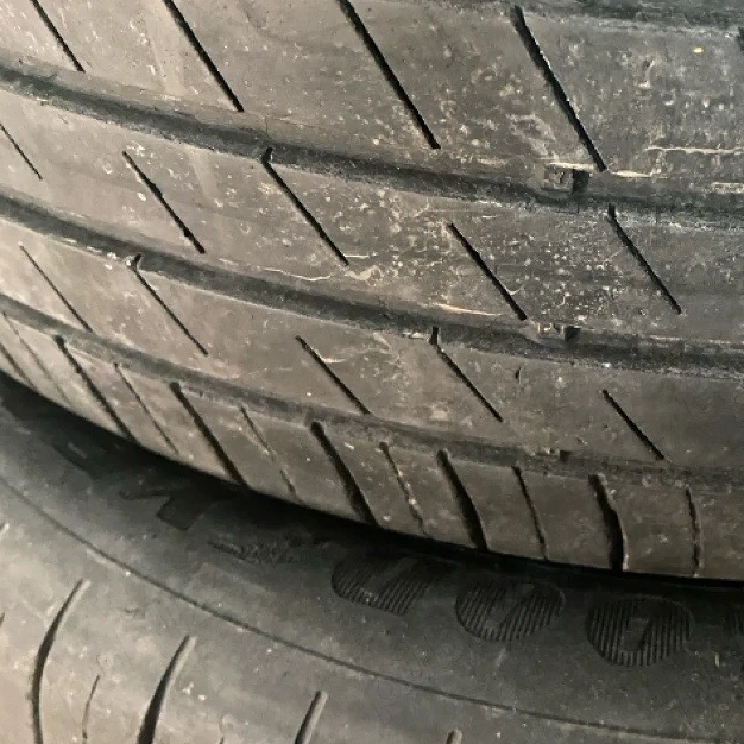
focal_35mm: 49
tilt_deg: -42.8
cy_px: 353
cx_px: 569
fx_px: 1192
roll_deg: -0.9
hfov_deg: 33.9
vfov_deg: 34.7
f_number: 1.8
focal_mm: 4.25
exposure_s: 1/30
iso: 1000
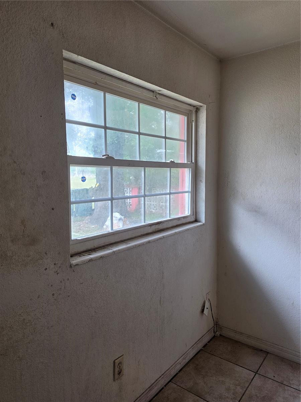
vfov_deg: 73.9
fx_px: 267
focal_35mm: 23
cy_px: 201
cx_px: 150
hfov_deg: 58.9
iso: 50
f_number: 1.4
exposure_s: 1/120
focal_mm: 6.5
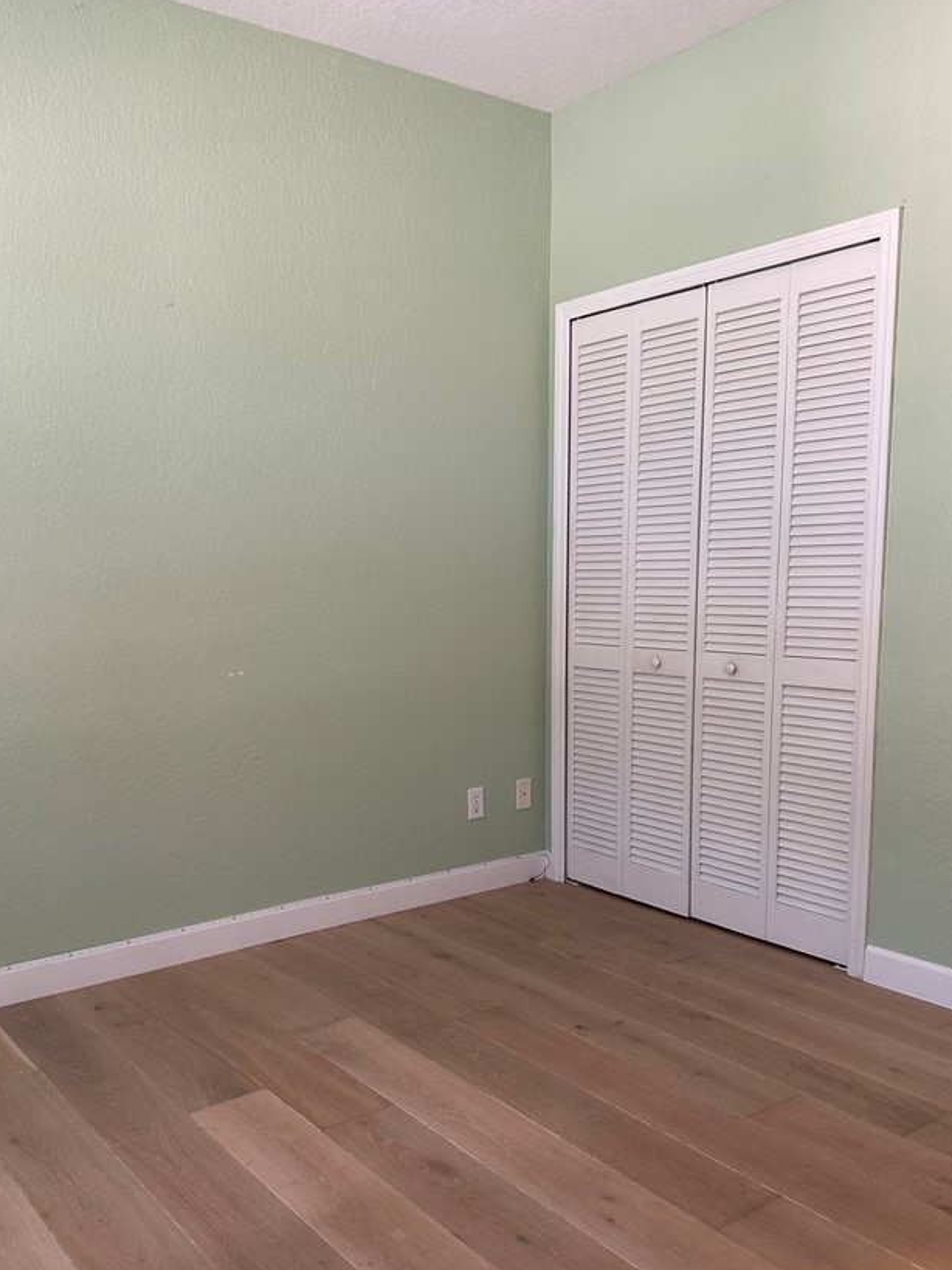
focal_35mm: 30
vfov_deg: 59.7
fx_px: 1100
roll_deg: +0.2
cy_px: 726
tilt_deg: -8.1
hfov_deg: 46.8
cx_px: 454
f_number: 1.78
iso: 200
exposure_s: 1/60
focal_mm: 6.86
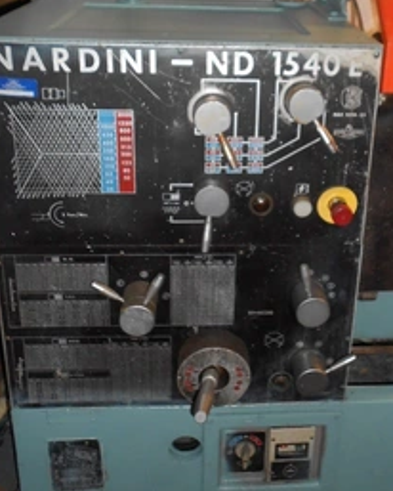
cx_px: 246
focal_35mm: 44
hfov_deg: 34.0
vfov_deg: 41.6
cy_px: 178
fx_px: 639
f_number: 3.4
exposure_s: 1/25
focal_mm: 5.1
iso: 200
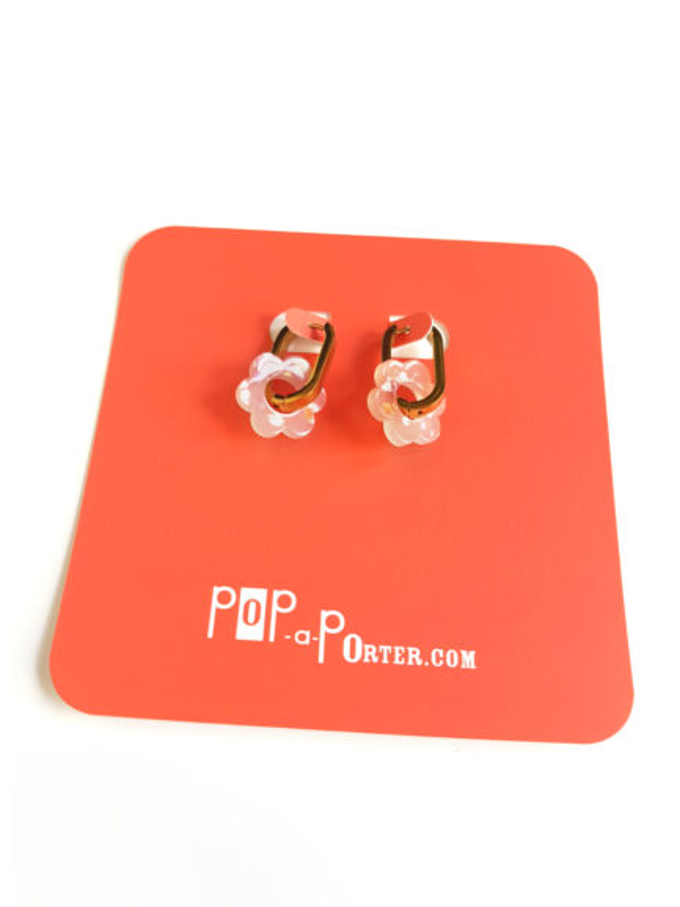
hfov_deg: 53.1
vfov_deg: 67.3
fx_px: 681
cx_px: 340
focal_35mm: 26
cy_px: 454
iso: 64
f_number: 1.7
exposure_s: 1/100
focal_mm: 4.2
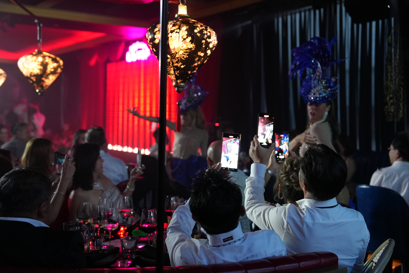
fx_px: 568
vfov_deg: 27.0
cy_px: 136
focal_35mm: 50
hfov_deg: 39.6
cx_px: 204
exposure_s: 1/200
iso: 6400
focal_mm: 50
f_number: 2.8
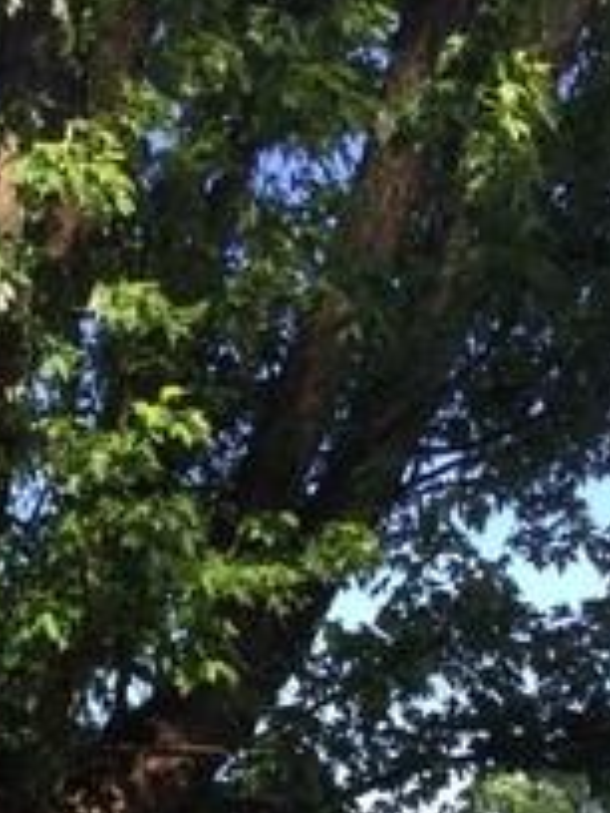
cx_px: -191
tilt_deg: +3.7
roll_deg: +2.3
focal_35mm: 91
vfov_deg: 19.7
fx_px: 2138
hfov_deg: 15.4
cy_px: 1072
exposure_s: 1/439
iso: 32
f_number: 2.2
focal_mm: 4.15
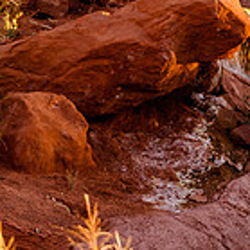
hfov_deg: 2.4
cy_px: 201
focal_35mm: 726
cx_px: 207
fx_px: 5932
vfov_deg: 2.4
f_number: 2.8
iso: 200
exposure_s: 1/320
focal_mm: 200
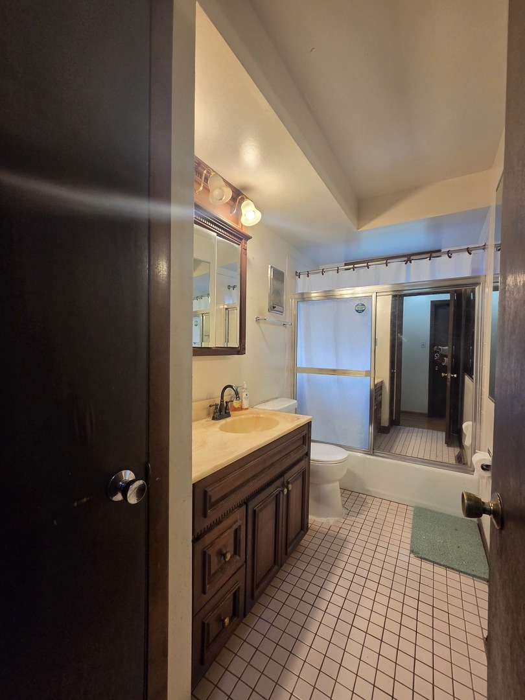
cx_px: 262
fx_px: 263
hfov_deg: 89.9
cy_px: 350
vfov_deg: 106.2
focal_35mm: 13
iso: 250
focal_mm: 2.2
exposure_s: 1/60
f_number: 2.2
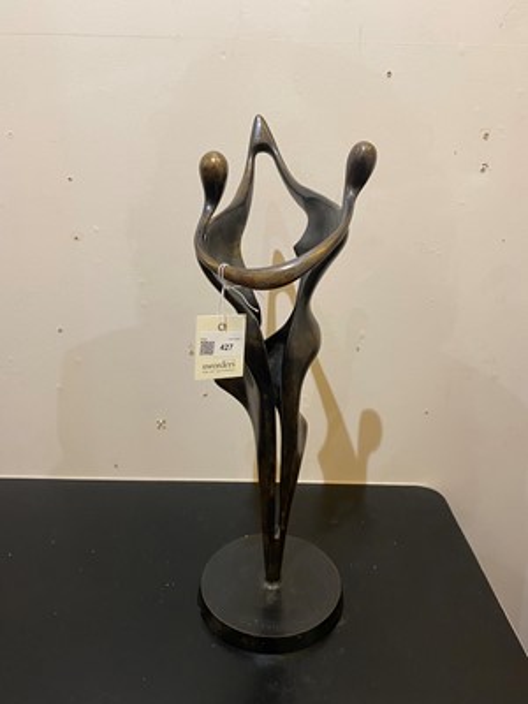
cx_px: 264
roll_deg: -0.5
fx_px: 529
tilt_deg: -17.0
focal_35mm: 26
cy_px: 352
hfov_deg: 53.1
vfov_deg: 67.3
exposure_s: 1/50
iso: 125
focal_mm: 4.25
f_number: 1.8
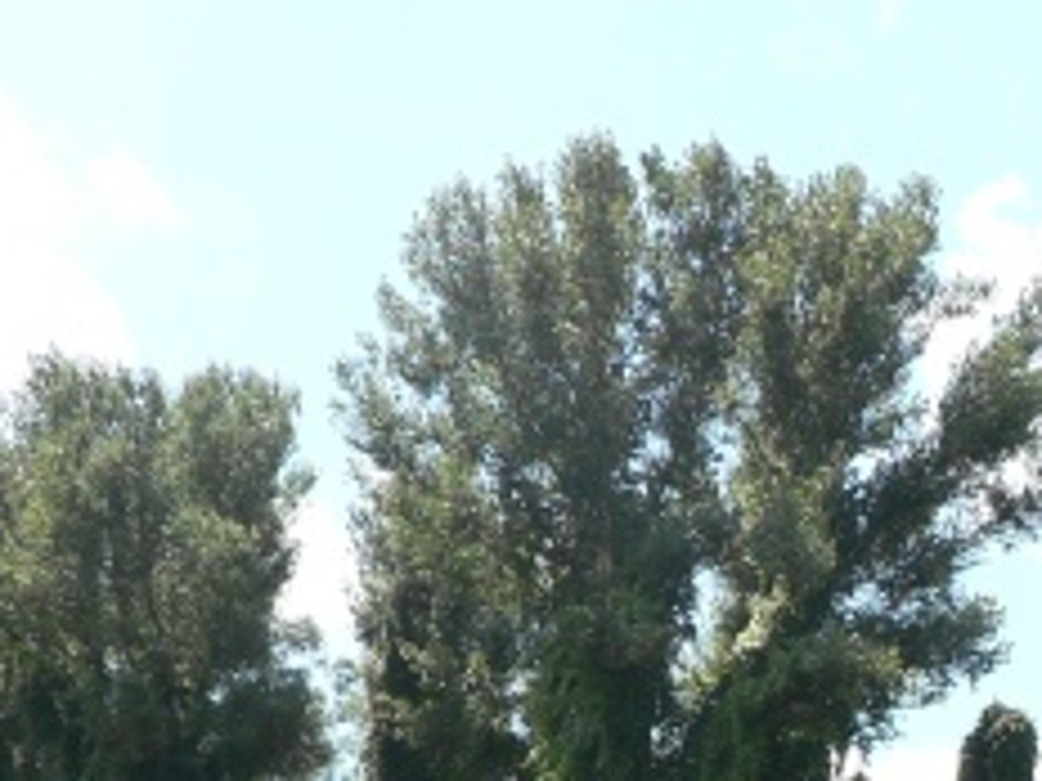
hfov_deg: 22.0
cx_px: 912
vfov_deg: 16.4
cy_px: 893
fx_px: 2619
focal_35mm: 87
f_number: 4
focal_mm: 6
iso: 64
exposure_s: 1/320
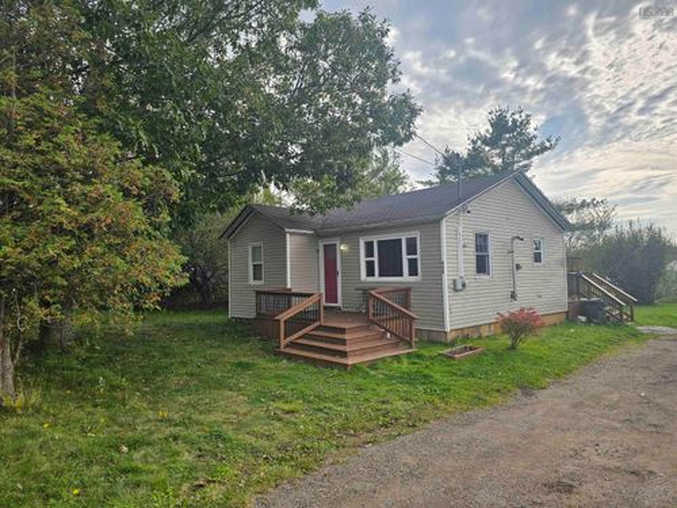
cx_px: 338
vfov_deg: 58.9
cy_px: 254
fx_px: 450
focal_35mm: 23
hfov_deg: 73.9
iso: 10
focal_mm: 6.3
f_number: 1.7
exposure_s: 1/355
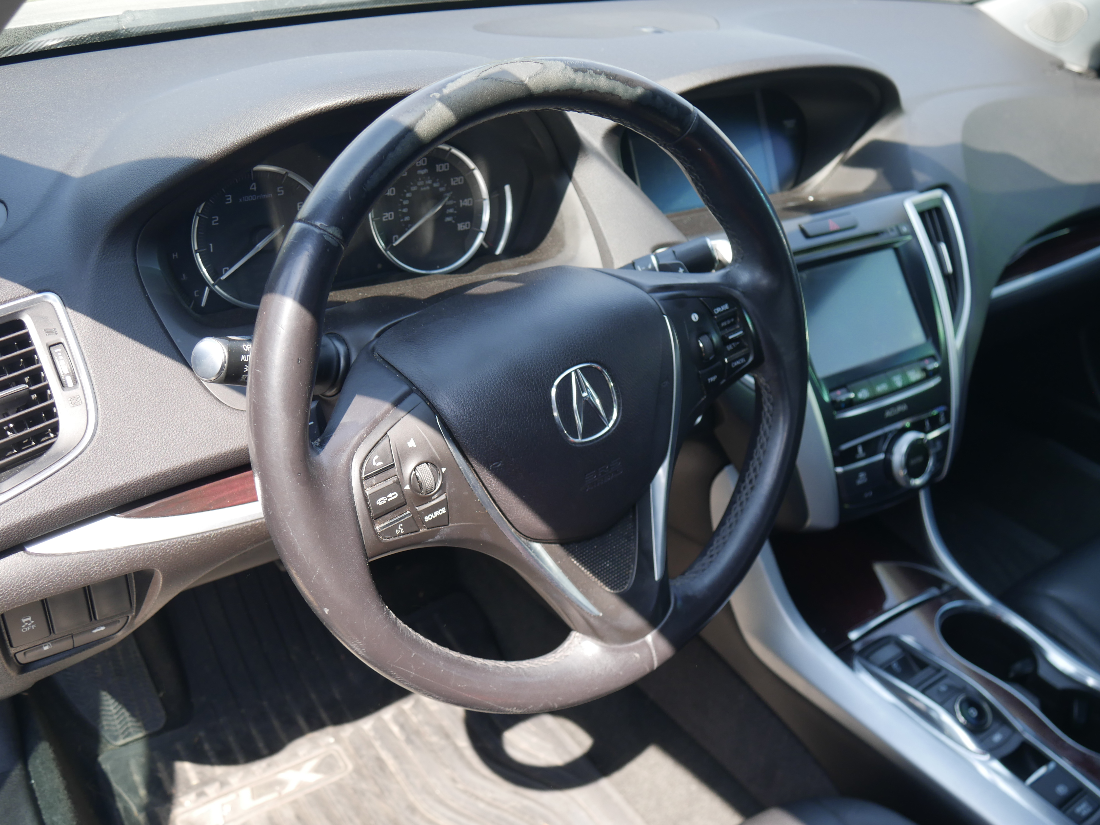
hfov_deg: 55.4
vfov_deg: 42.9
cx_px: 540
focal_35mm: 33
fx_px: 1049
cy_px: 412
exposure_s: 1/160
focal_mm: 16
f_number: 4.5
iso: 200
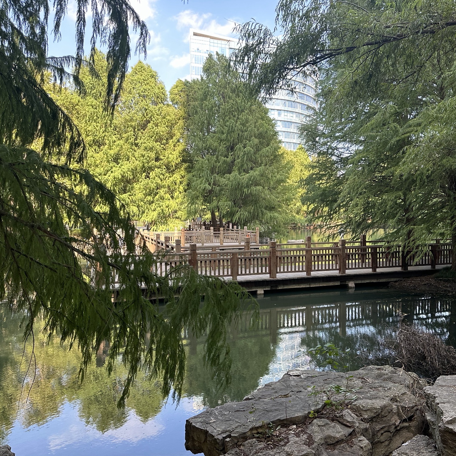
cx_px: 269
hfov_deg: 55.3
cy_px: 233
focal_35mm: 29
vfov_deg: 55.6
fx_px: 432
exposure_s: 1/355
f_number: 1.78
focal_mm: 6.86
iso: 80
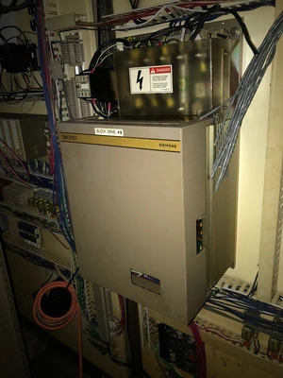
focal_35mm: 28
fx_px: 305
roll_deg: +3.4
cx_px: 142
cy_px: 189
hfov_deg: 49.7
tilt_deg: -18.7
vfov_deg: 63.4
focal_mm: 3.99
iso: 20
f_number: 1.8
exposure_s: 1/16
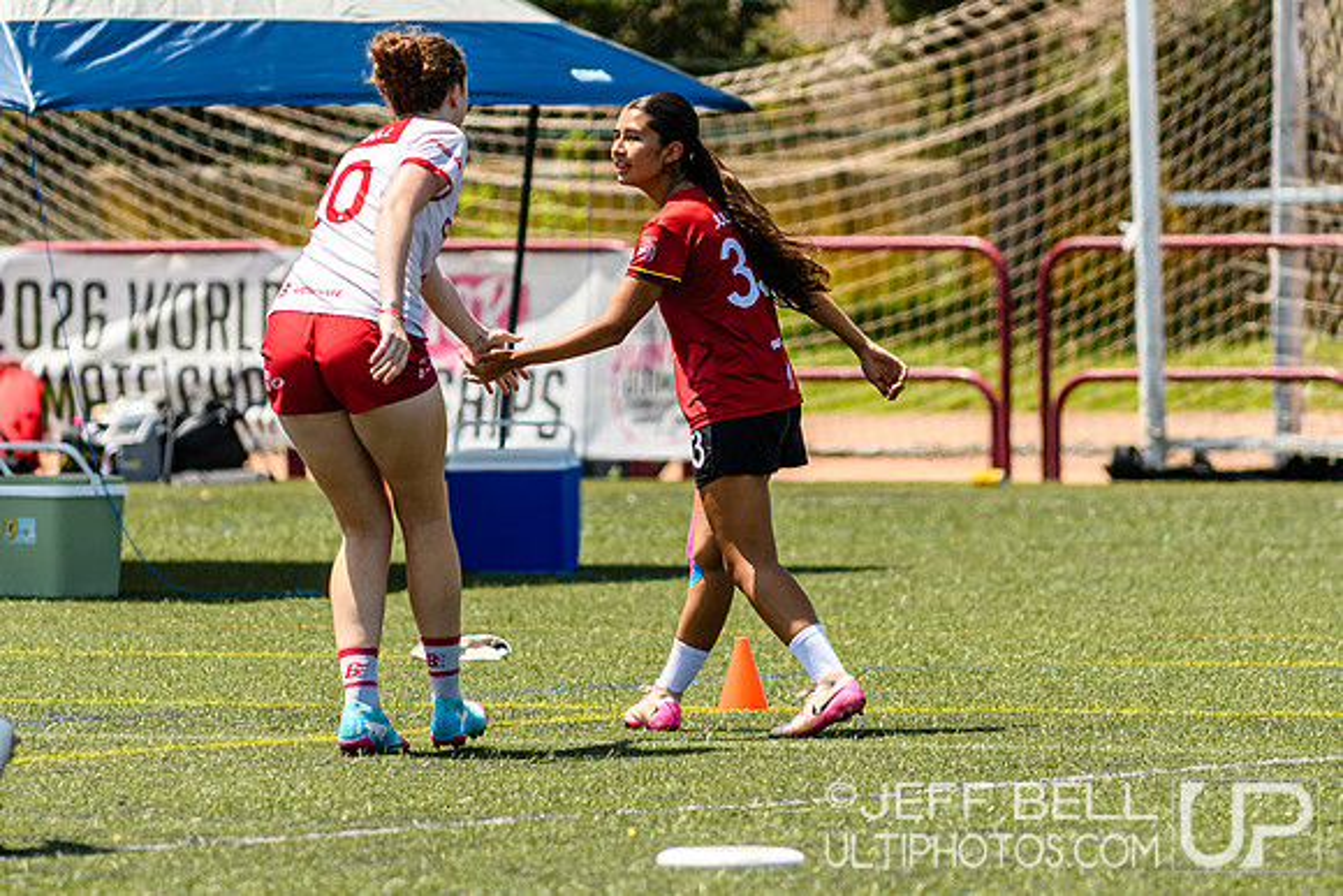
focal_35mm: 437
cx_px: 697
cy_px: 311
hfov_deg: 4.7
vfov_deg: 3.1
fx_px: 16319
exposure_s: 1/2000
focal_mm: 200
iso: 160
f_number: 3.2
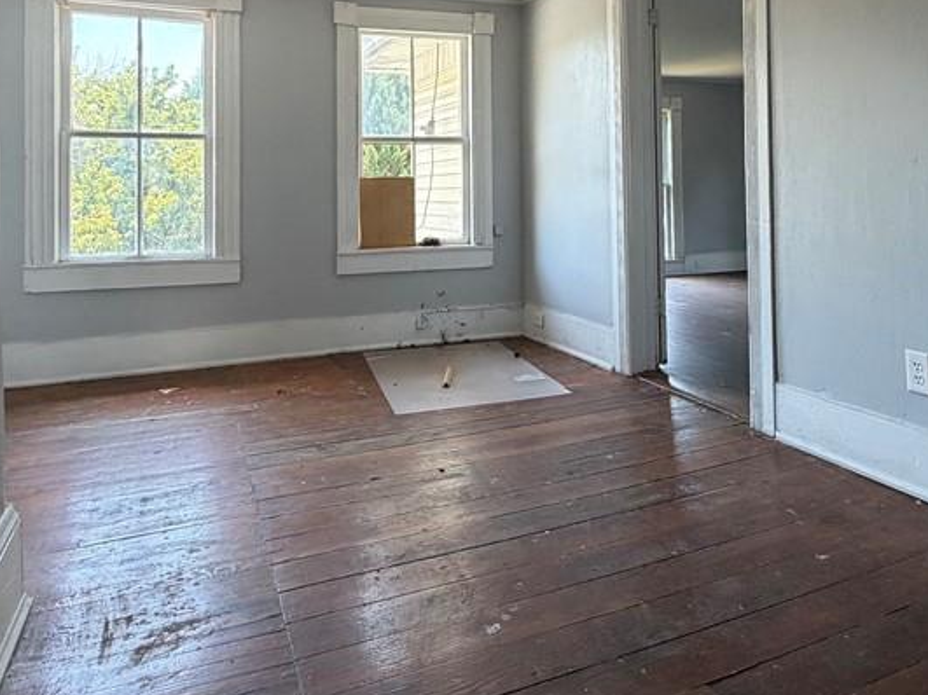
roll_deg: +0.6
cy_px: 176
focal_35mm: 27
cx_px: 503
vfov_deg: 49.4
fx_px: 724
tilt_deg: +0.1
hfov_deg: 65.2
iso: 250
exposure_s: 1/121
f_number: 2.2
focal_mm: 2.22
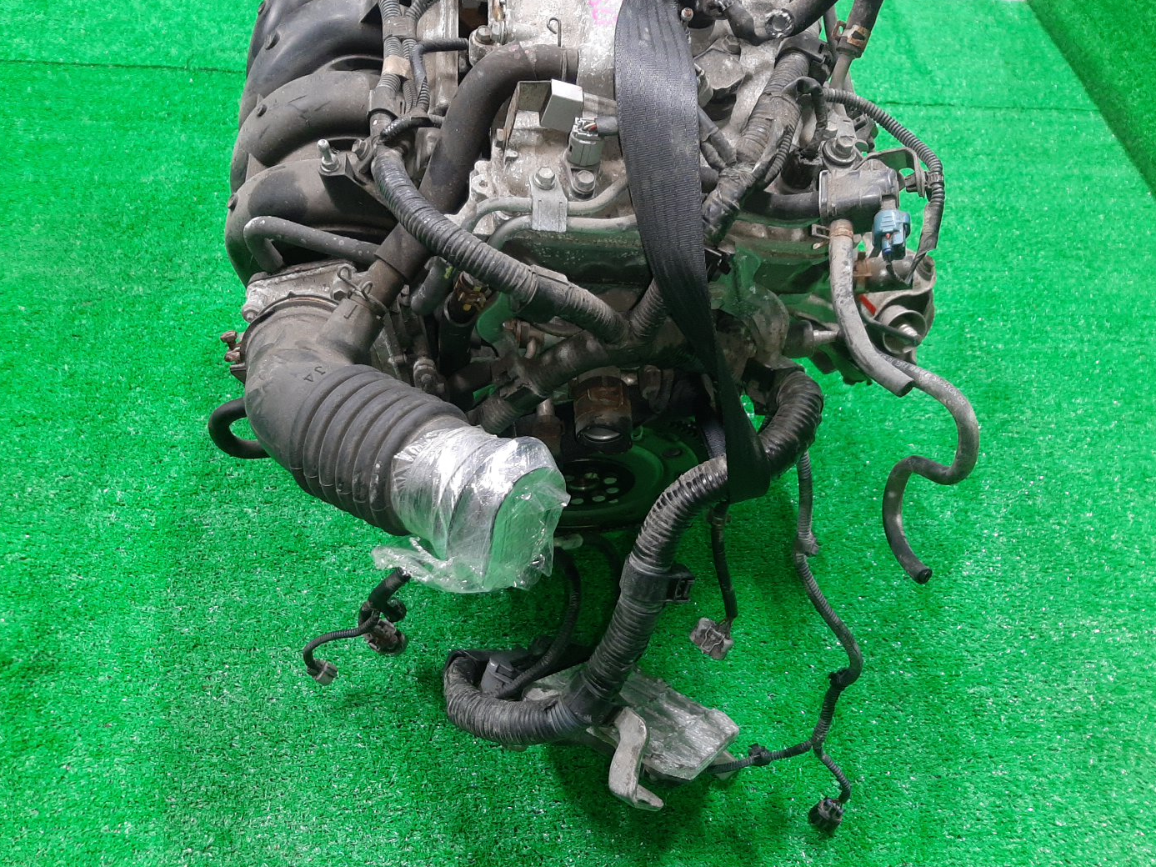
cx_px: 592
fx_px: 902
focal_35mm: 27
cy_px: 444
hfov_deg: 65.3
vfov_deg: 51.3
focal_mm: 3.93
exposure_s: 1/50
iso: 221
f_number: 1.7
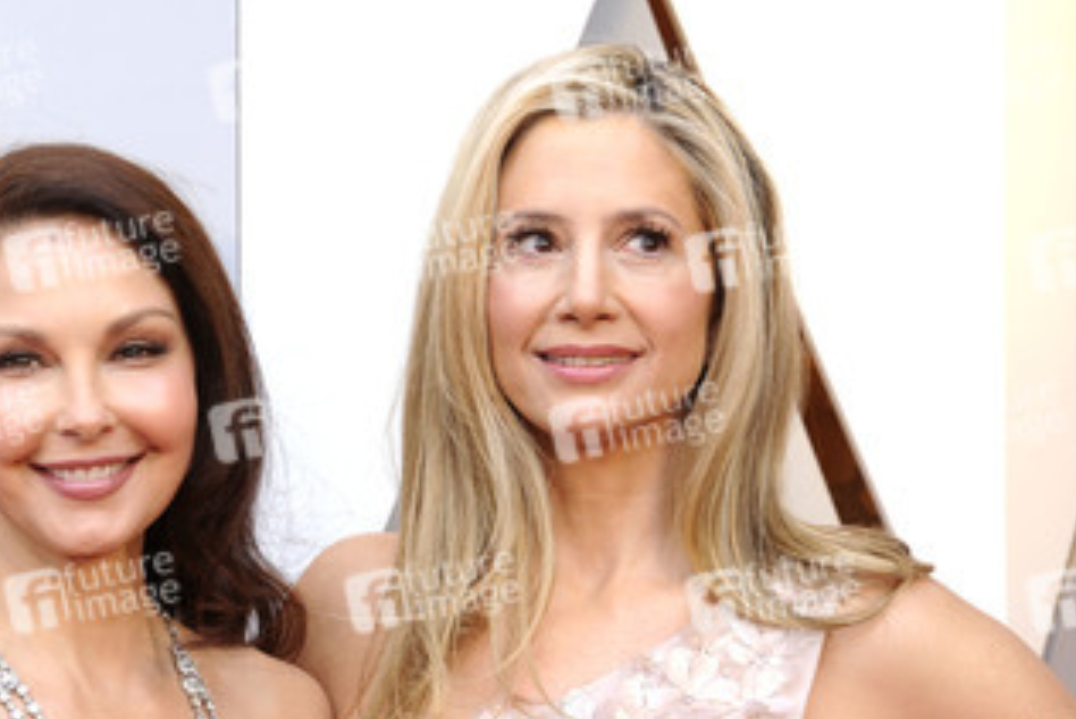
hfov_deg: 8.5
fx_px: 7236
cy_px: 508
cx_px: 341
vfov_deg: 5.7
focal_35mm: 242
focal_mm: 170
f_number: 7.1
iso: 1000
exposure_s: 1/250
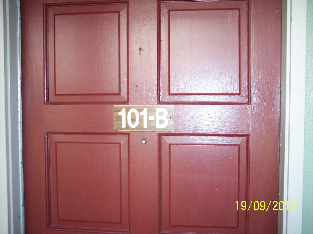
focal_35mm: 39
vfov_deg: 36.8
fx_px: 353
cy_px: 117
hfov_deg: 47.9
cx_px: 156
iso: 100
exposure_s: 1/60
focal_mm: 8
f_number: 2.8
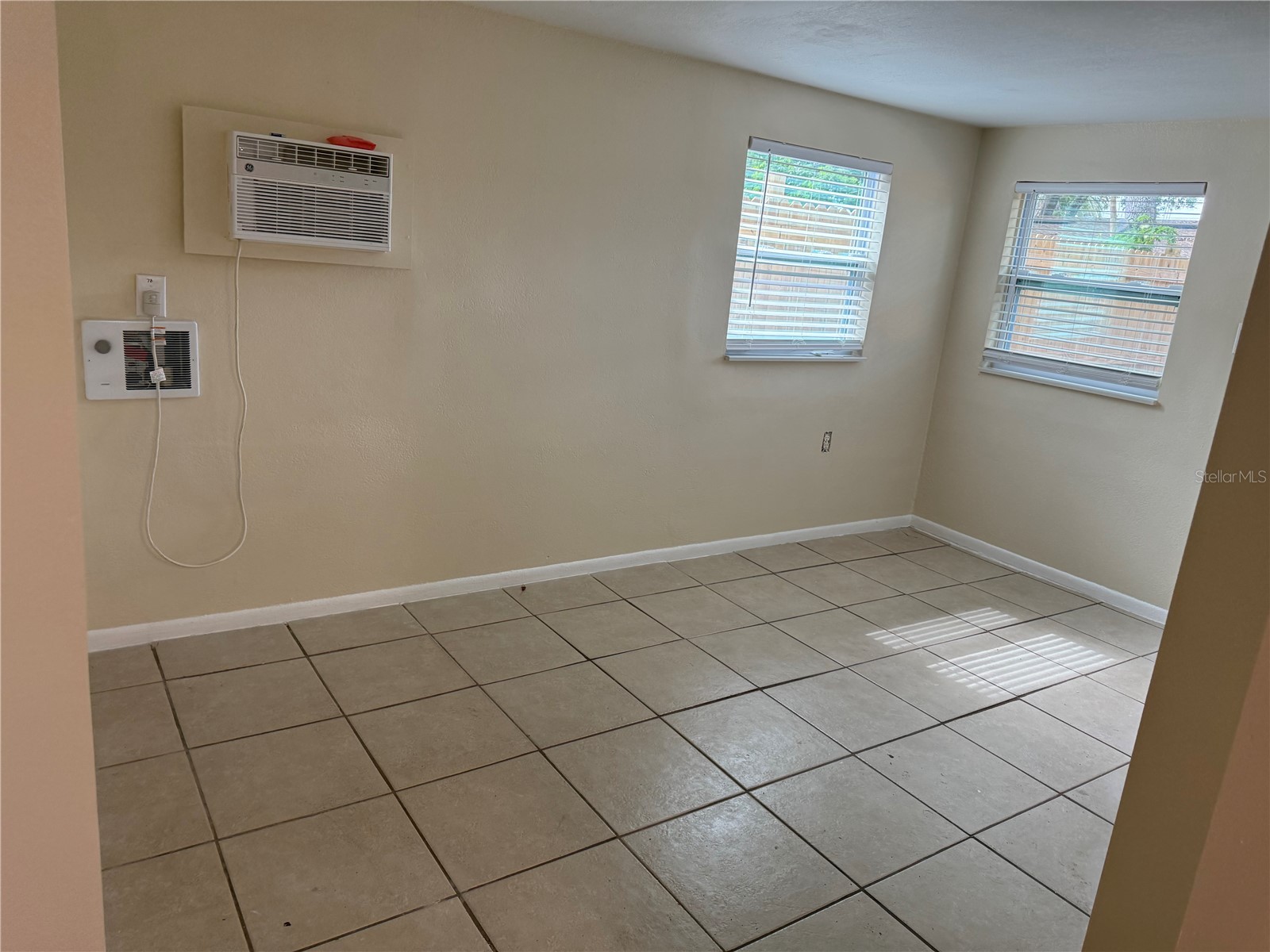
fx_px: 881
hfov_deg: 71.6
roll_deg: -5.6
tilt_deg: -12.3
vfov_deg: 56.8
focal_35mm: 24
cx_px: 635
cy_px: 476
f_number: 1.78
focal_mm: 6.76
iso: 200
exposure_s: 1/219
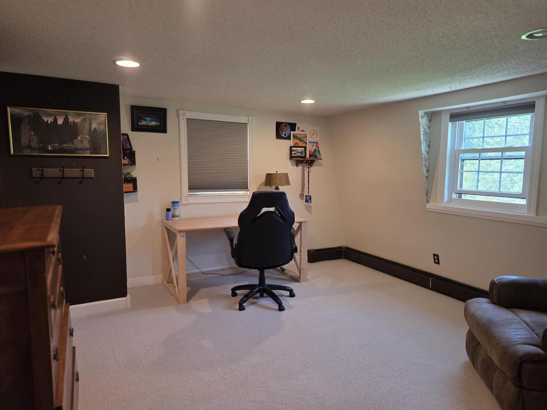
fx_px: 363
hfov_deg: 73.9
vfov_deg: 58.9
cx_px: 274
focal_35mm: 23
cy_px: 205
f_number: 1.7
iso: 250
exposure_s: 1/120
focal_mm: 6.3
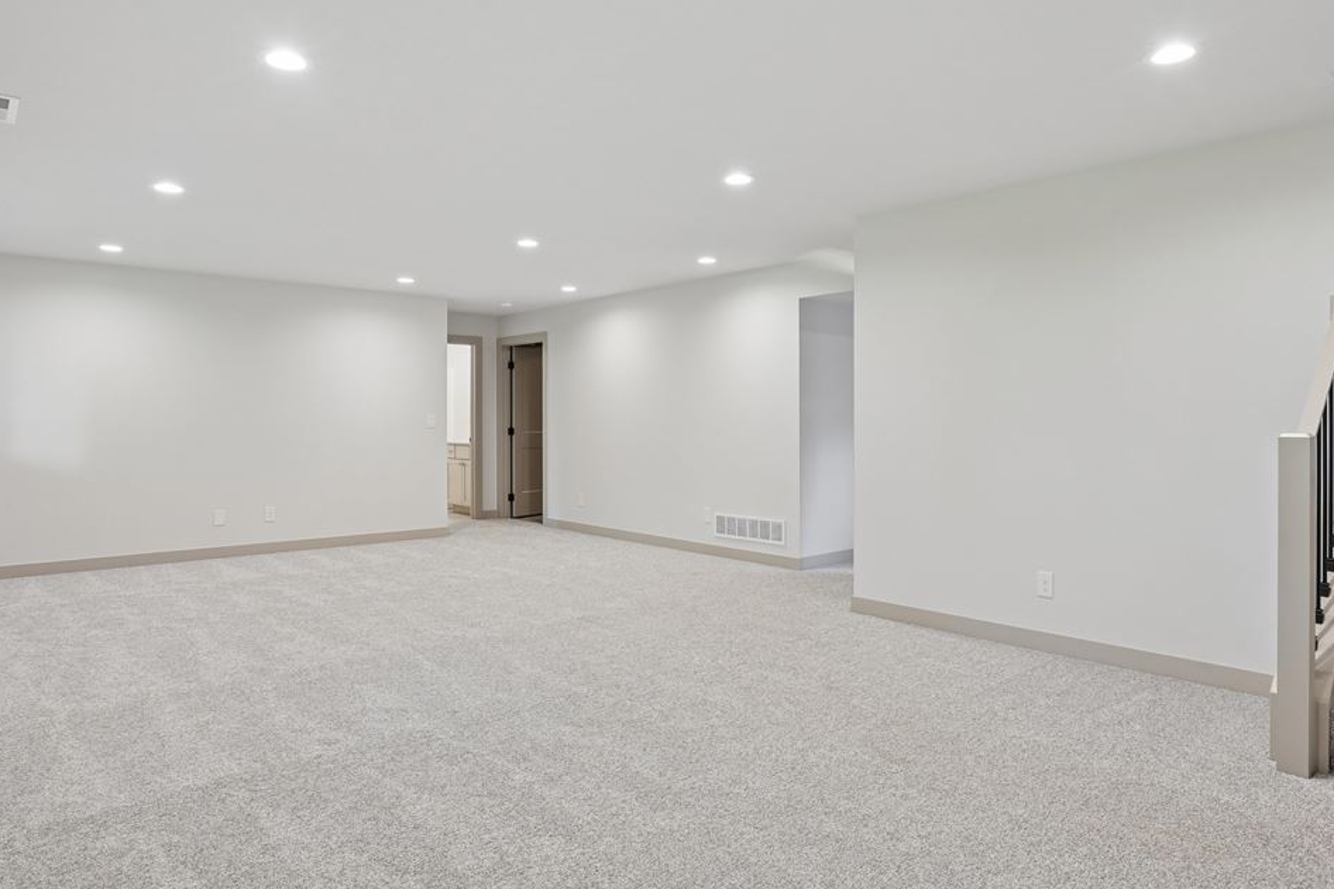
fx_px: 852
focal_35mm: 23
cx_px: 683
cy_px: 406
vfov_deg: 55.0
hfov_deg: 76.1
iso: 400
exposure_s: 1/8
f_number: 9
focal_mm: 17
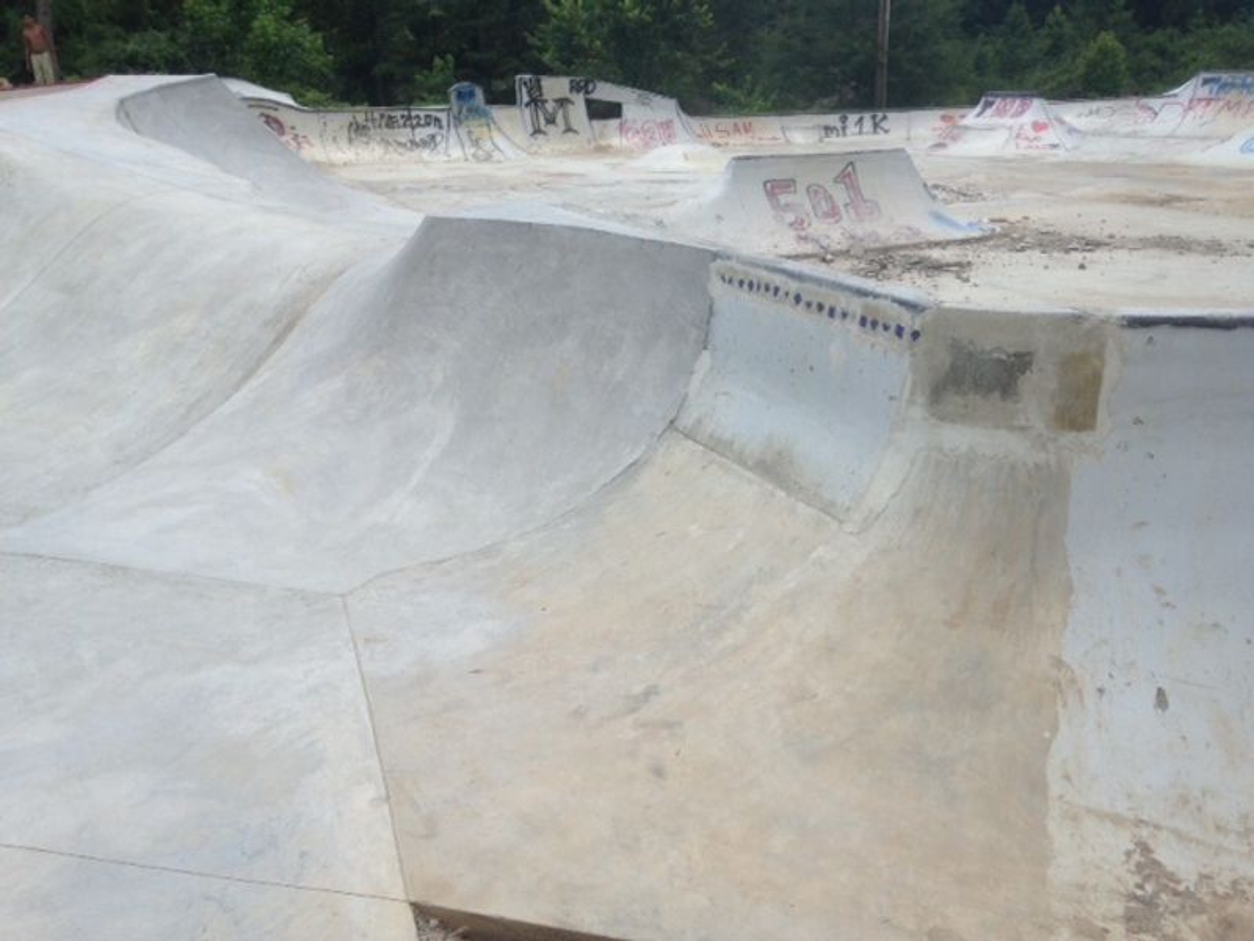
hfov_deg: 55.4
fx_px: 1195
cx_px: 627
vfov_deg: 42.9
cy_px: 470
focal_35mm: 33
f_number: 2.4
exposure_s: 1/1869
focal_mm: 4.12
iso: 50
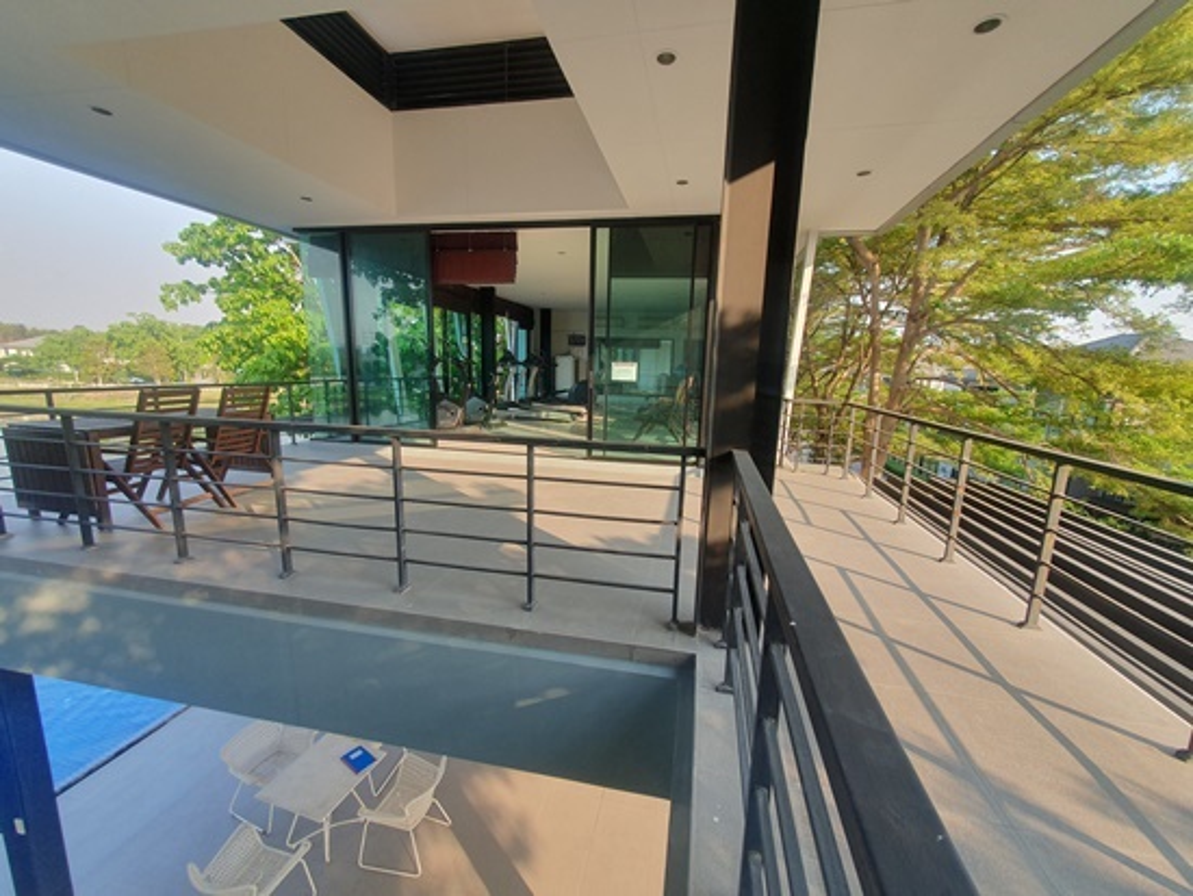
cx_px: 596
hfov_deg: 106.2
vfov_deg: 90.0
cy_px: 448
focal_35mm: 13
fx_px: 448
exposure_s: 1/135
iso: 50
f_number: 2.2
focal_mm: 1.8
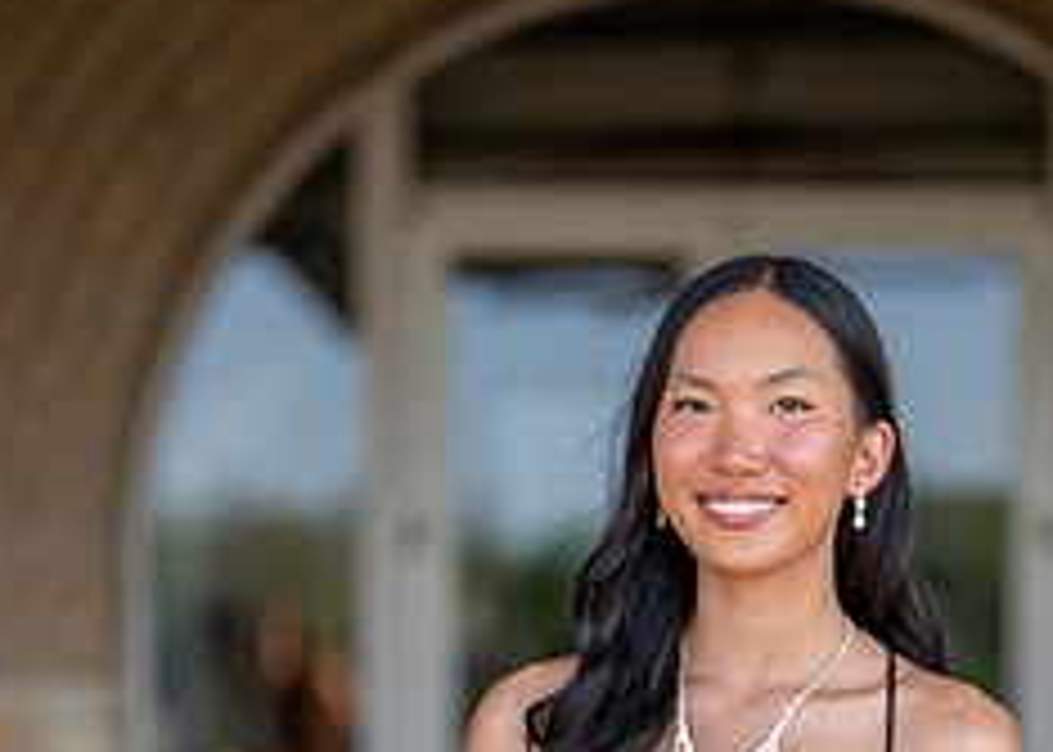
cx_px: 783
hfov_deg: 14.8
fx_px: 4036
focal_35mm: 135
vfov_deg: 10.5
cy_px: 908
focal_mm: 50
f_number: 1.2
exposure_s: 1/2000
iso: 160
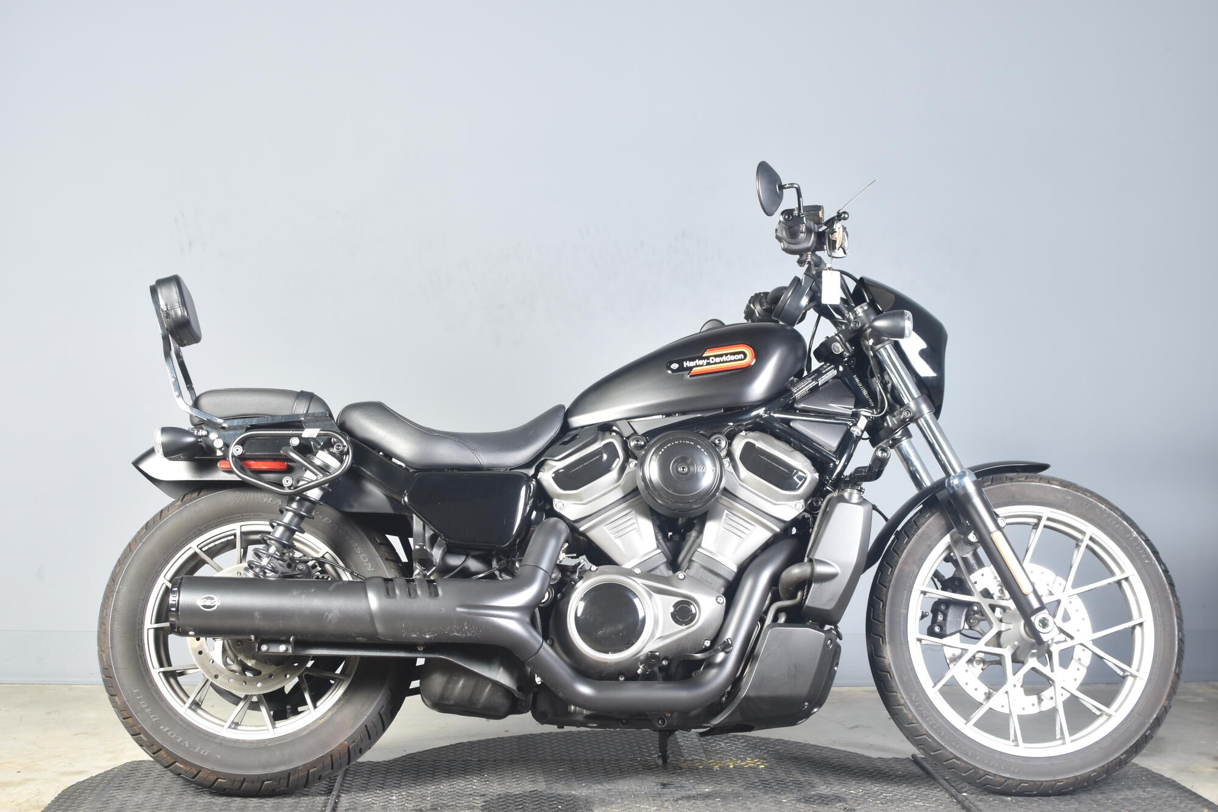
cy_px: 406
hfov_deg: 37.9
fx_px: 1776
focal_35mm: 52
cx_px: 609
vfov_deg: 25.7
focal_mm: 35
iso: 400
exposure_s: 1/60
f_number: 5.6
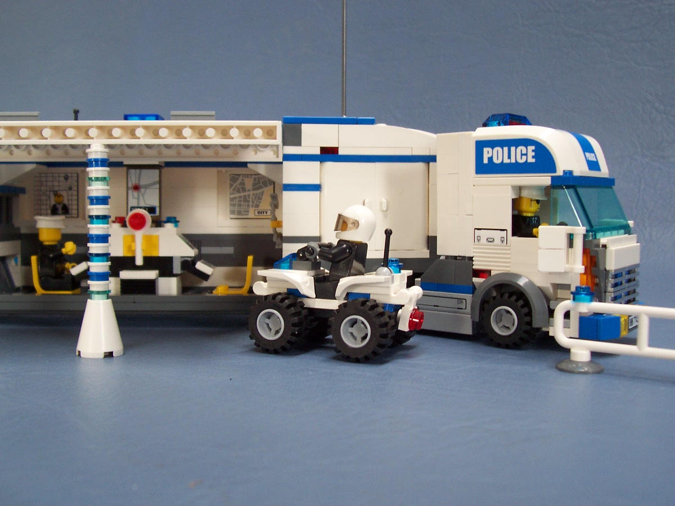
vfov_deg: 38.7
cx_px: 338
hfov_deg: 50.1
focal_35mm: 37
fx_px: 721
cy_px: 253
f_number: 2.8
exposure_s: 1/60
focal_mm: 5.6
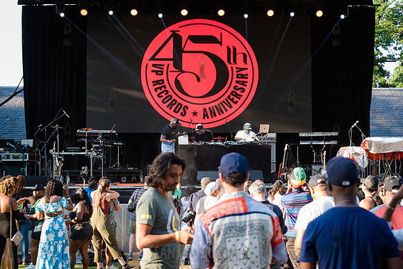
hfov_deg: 31.3
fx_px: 720
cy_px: 135
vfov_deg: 21.2
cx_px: 197
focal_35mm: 64
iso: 500
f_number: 3.5
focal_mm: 62
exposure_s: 1/400
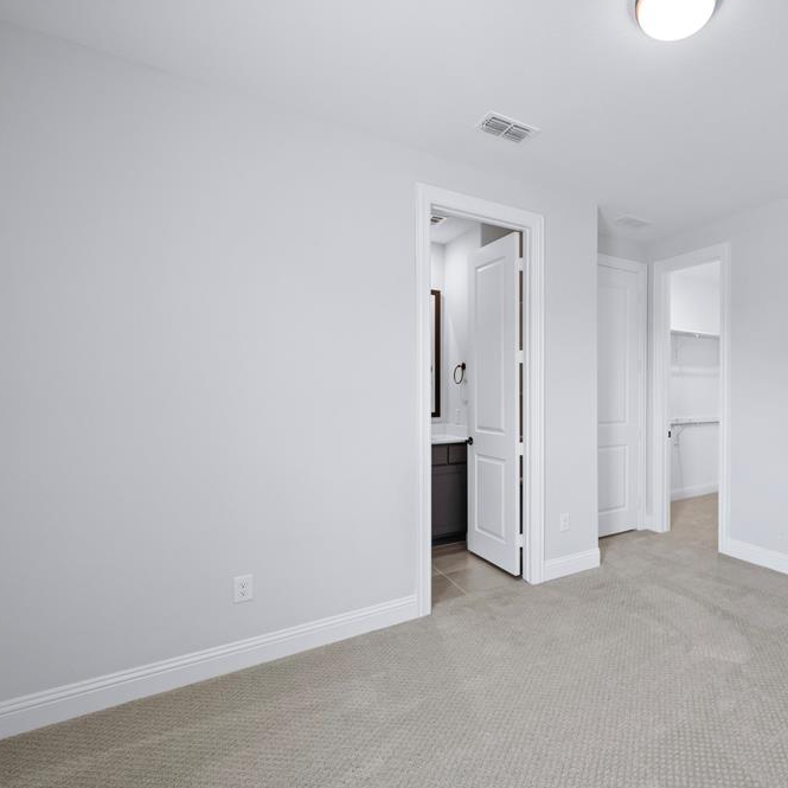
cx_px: 560
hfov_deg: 79.5
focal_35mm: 17
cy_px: 395
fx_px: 438
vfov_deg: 84.0
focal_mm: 13
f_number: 8
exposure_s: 1/1.67
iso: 400
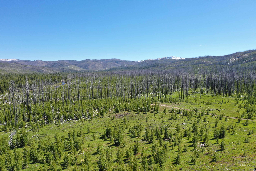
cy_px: 86
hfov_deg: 65.5
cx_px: 128
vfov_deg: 46.4
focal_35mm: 28
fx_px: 199
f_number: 5.6
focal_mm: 10.26
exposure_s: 1/320
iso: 100
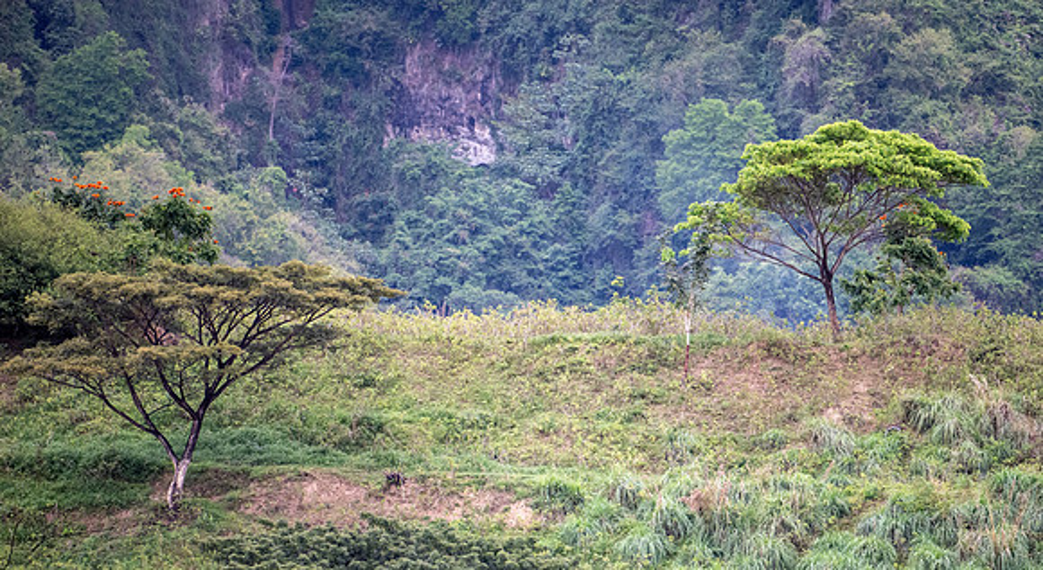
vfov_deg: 2.4
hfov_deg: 4.3
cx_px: 624
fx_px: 13860
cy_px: 416
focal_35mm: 505
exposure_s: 1/1600
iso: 1600
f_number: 4.5
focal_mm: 400
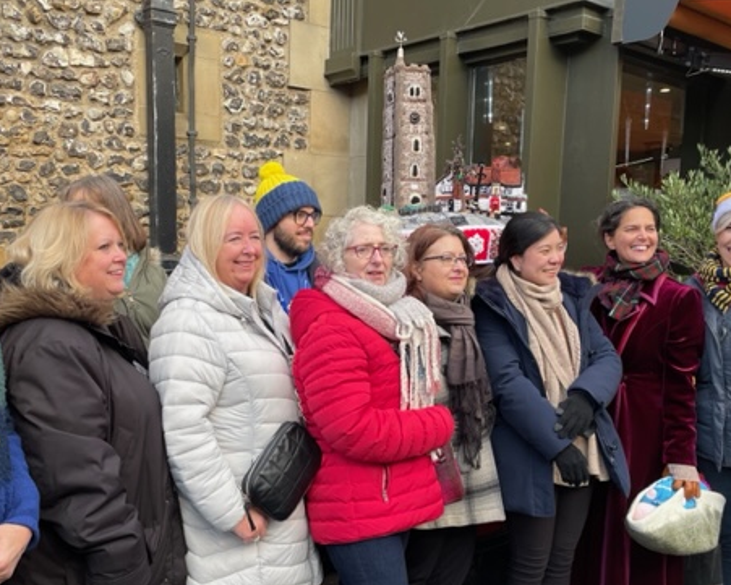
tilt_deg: -7.3
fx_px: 779
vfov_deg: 41.0
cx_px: 321
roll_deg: -1.0
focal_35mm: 36
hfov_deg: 50.2
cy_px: 350
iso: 32
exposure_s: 1/286
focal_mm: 4.2
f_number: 1.6
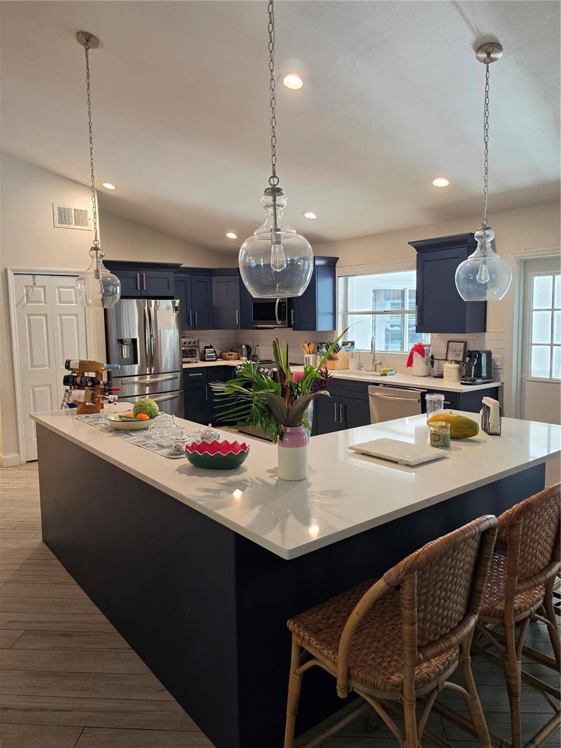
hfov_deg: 58.9
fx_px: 497
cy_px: 374
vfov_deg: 73.9
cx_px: 280
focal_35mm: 23
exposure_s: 1/120
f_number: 1.4
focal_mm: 6.5
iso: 125
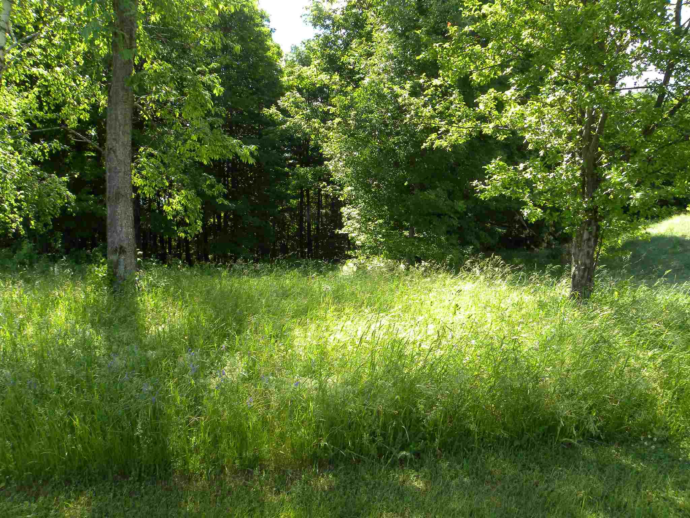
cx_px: 345
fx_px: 518
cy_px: 259
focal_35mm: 26
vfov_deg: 53.1
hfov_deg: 67.3
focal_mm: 4.6
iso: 64
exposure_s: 1/60
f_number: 5.6
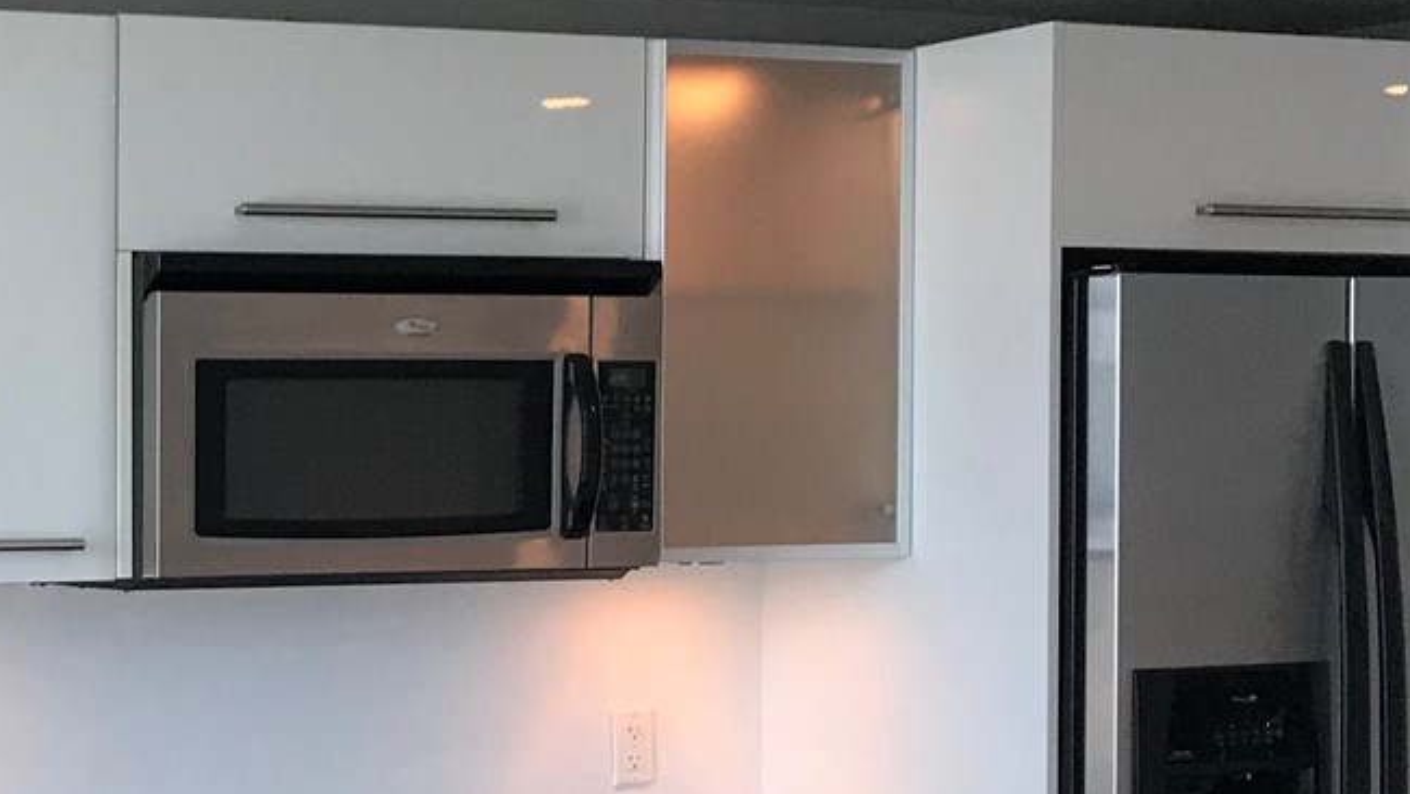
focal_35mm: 75
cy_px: 802
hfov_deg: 26.5
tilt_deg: -3.0
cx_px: -44
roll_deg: +0.6
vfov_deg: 15.8
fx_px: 2805
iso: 25
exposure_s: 1/40
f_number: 1.8
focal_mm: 3.99
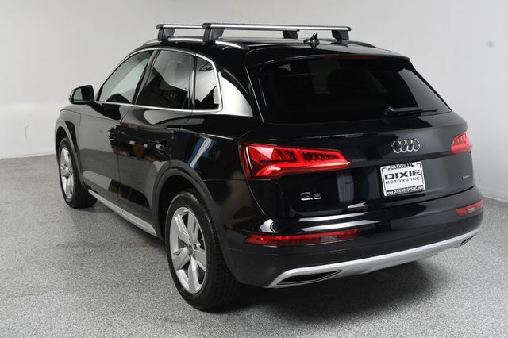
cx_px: 254
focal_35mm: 40
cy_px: 169
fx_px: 564
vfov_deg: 33.4
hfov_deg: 48.5
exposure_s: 1/160
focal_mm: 27
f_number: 9
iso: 100
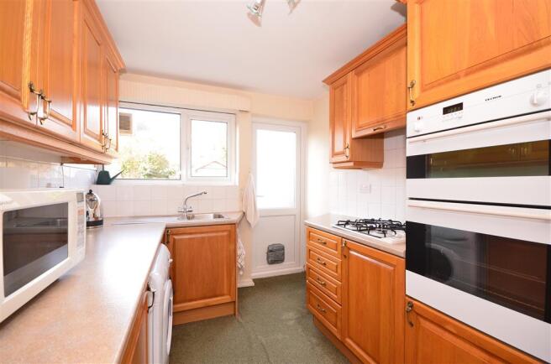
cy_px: 182
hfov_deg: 100.5
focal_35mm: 15
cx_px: 276
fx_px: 229
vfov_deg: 77.0
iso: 400
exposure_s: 1/13
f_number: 8
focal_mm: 10
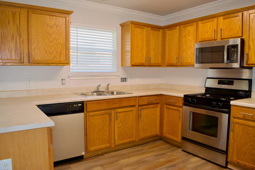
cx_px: 128
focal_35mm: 27
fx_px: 191
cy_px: 85
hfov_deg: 67.4
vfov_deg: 47.9
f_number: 5
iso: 800
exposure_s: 1/100
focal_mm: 18
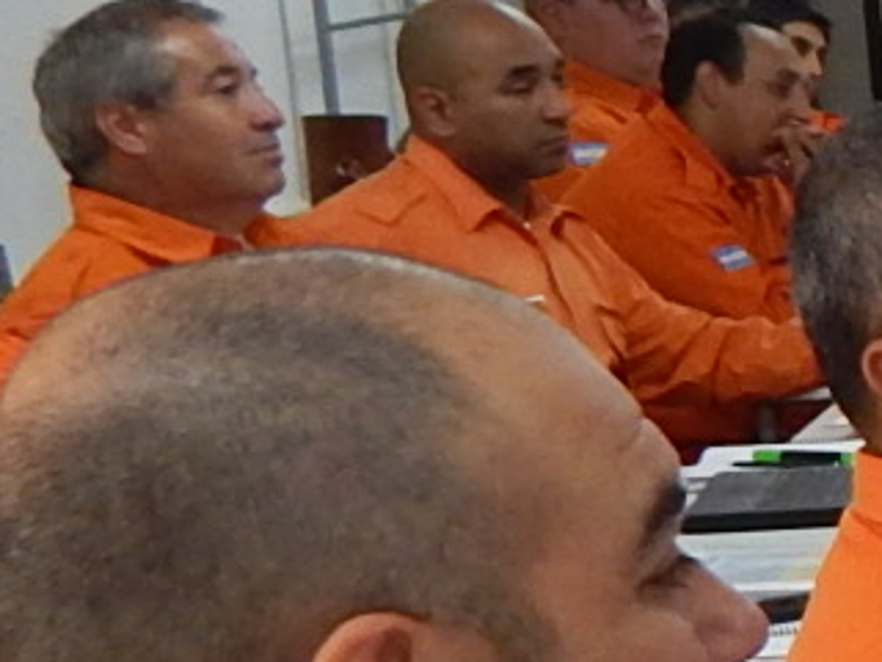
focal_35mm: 156
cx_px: 2417
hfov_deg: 10.2
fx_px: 3975
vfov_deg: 9.4
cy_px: 797
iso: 180
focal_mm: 4
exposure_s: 1/30
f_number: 3
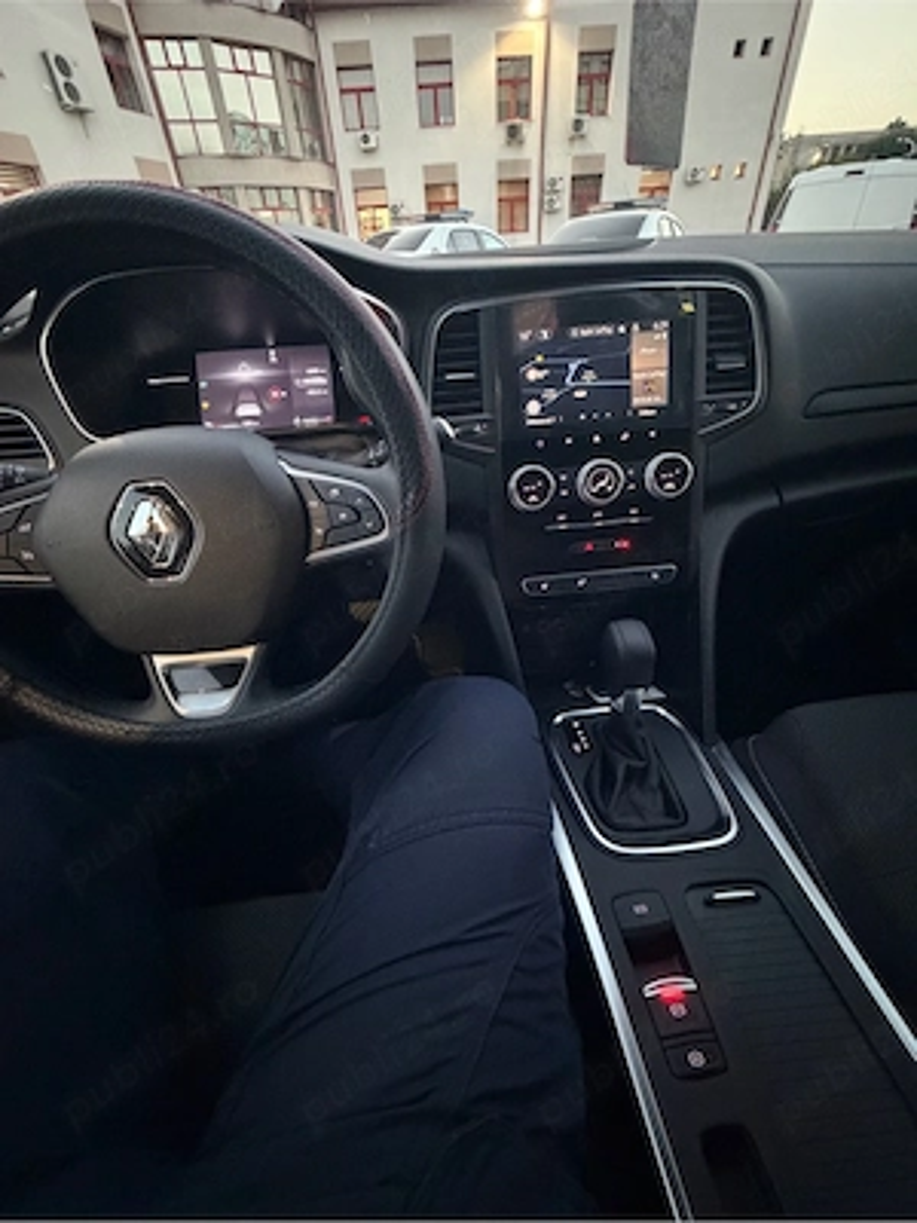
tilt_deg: -34.8
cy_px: 612
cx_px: 458
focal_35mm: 14
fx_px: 494
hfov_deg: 85.7
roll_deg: +3.7
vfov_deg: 102.1
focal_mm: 2.22
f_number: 2.2
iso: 1000
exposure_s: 1/33
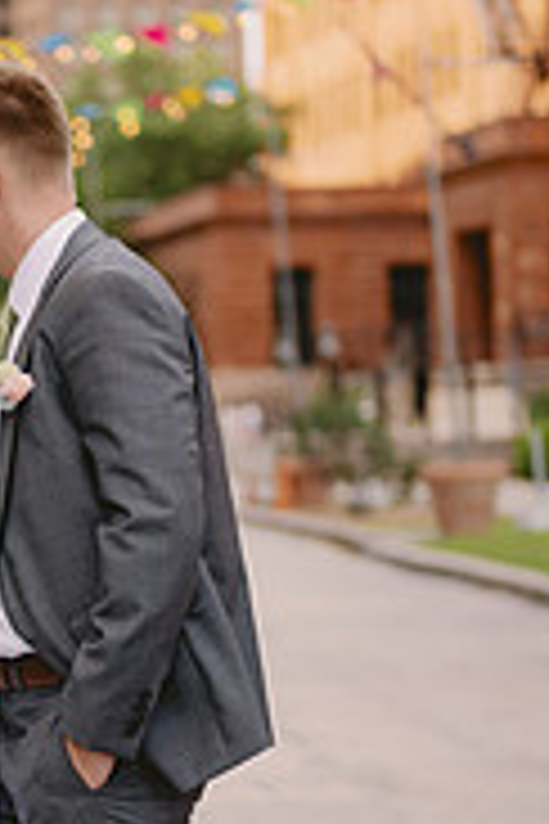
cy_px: 540
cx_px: 27
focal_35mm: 123
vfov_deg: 16.6
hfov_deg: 11.1
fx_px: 2813
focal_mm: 50
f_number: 1.8
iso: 100
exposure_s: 1/800
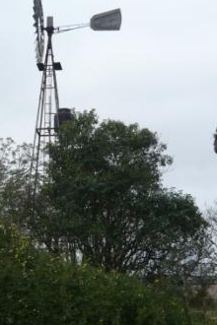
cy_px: 161
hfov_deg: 24.5
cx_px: 67
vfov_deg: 36.2
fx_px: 497
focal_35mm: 55
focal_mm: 4.6
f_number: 8
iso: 100
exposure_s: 1/200
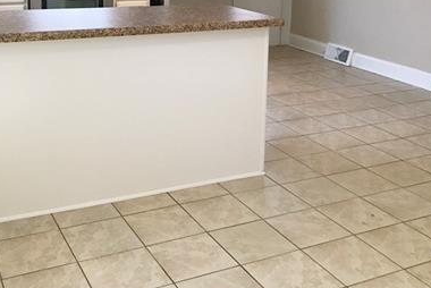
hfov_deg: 40.3
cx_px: 193
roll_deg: -2.1
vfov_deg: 26.6
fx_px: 587
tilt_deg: -7.8
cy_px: 25
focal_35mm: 49
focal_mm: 3.99
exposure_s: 1/40
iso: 20
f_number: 1.8
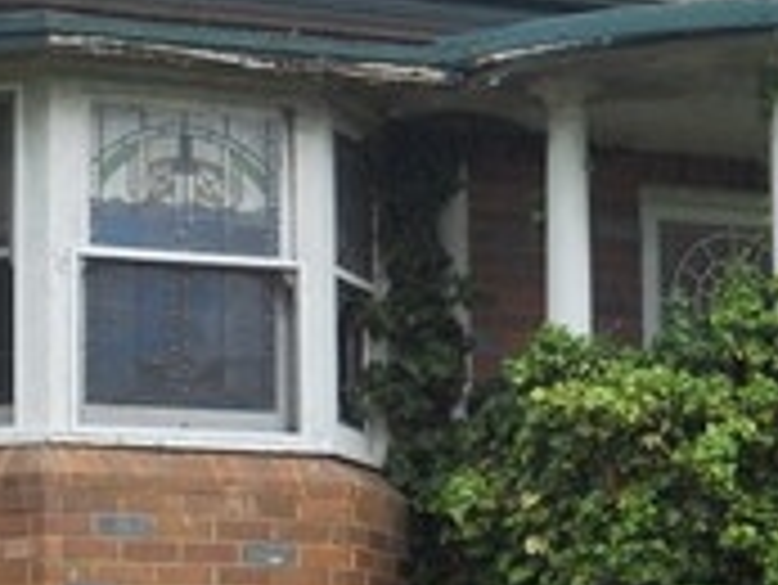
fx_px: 3823
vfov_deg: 8.7
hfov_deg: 11.6
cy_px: 387
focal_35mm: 170
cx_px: 405
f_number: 4.3
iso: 80
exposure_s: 1/200
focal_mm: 8.2
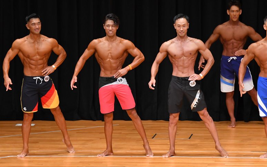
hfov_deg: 8.0
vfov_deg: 5.0
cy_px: 84
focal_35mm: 261
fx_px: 1899
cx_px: 134
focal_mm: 170
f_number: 5.6
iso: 4000
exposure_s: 1/400
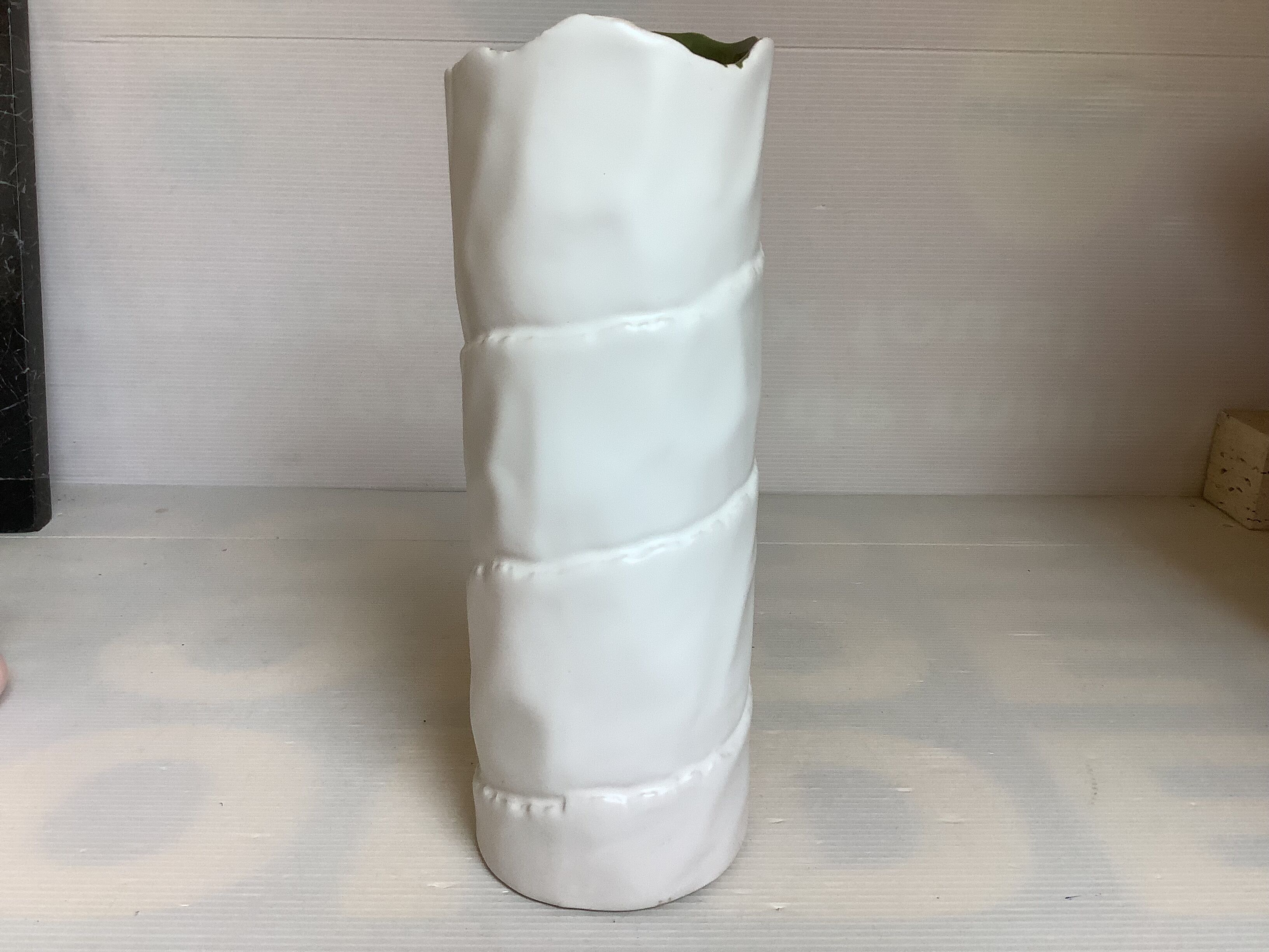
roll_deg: -0.5
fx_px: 1136
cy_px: 476
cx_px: 634
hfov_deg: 58.4
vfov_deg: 45.4
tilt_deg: -15.4
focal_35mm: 31
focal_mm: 3.3
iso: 50
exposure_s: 1/100
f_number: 2.4
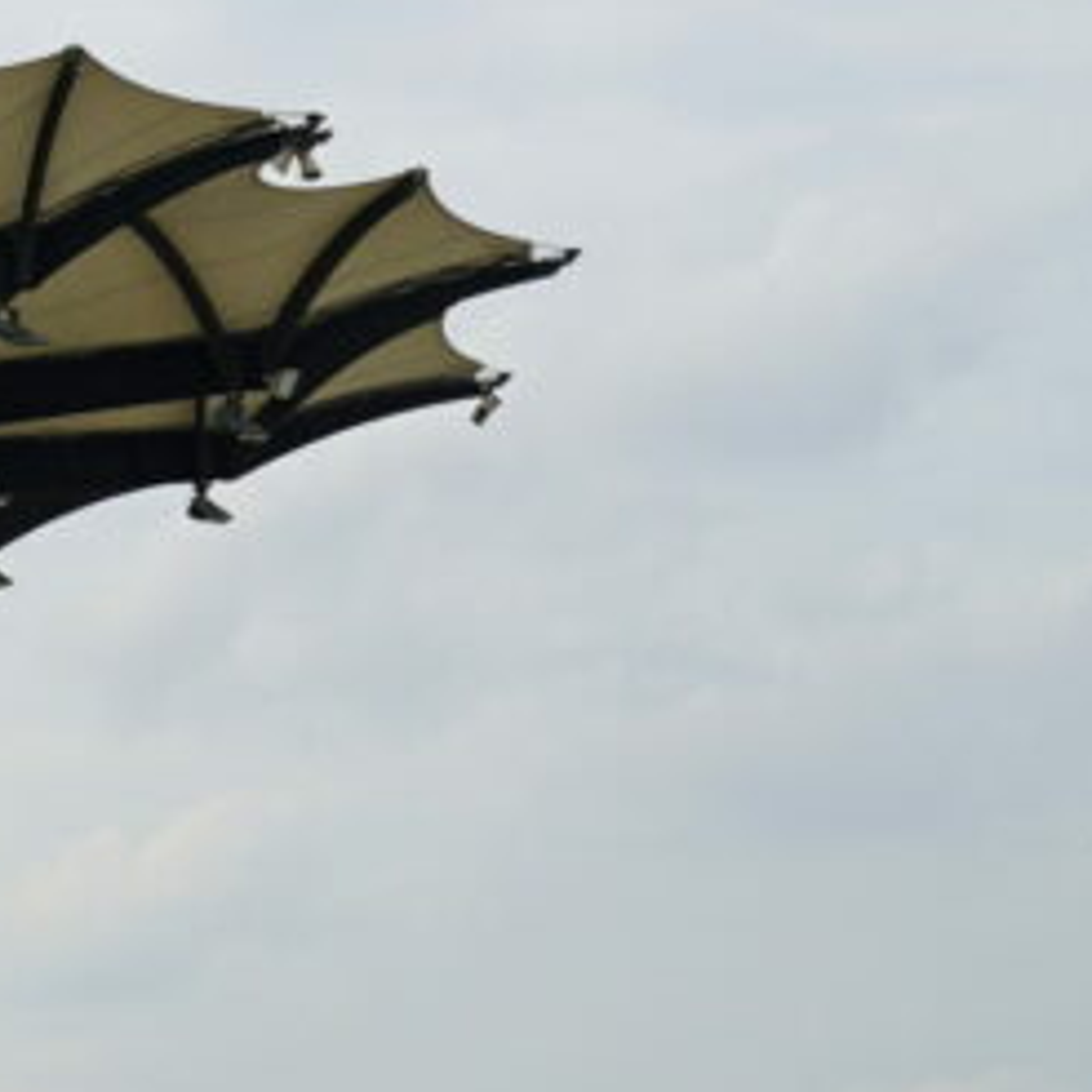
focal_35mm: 195
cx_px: -1478
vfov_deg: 9.0
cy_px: 790
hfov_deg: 8.3
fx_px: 6960
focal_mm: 47
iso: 100
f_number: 5
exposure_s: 1/400
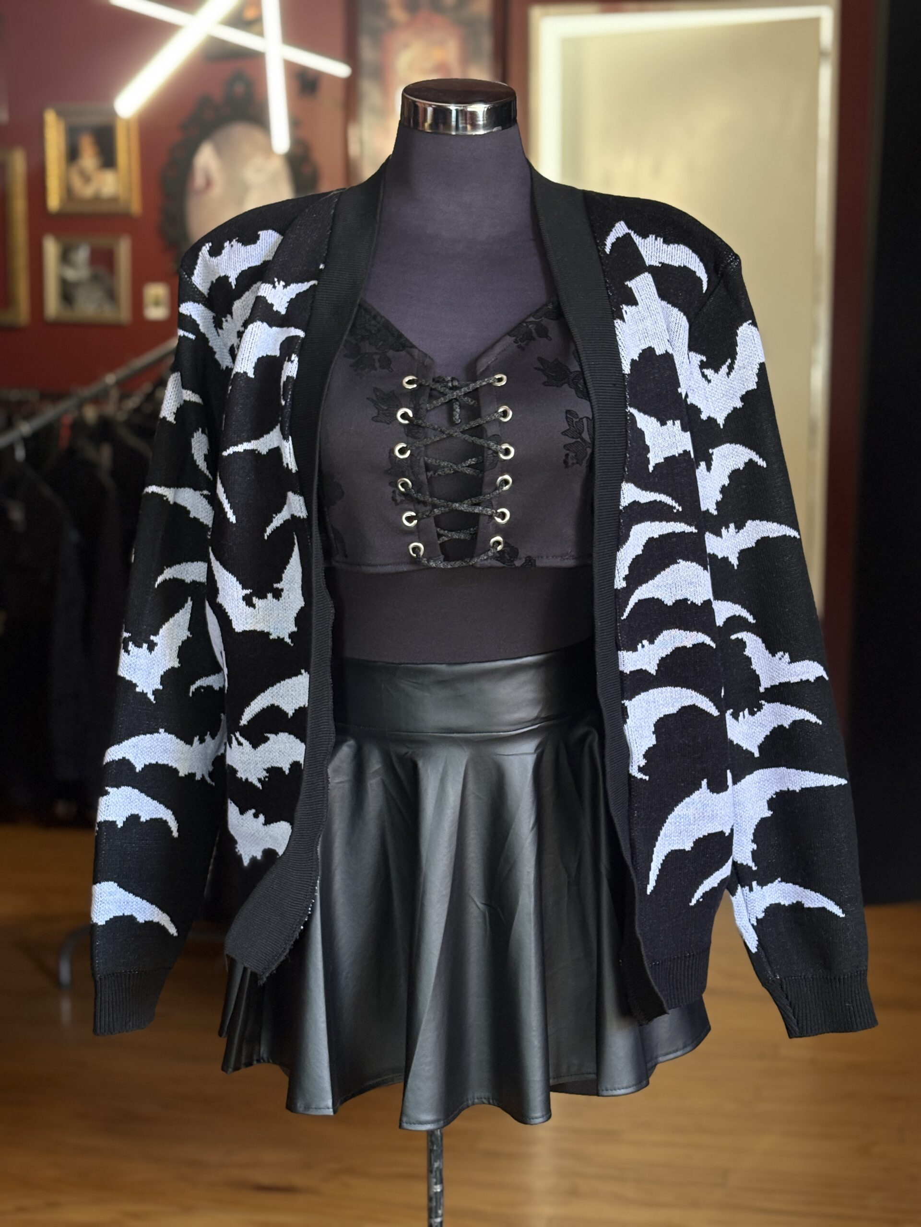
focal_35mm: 52
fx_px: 1845
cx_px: 460
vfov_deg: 36.8
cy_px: 614
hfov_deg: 28.0
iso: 160
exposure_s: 1/48
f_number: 1.6
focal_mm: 5.96
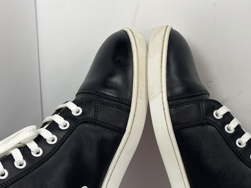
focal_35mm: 54
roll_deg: -1.9
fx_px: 392
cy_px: 195
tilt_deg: -24.7
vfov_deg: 25.5
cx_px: 141
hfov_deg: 35.5
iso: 40
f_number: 1.6
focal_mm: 4.2
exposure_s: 1/189
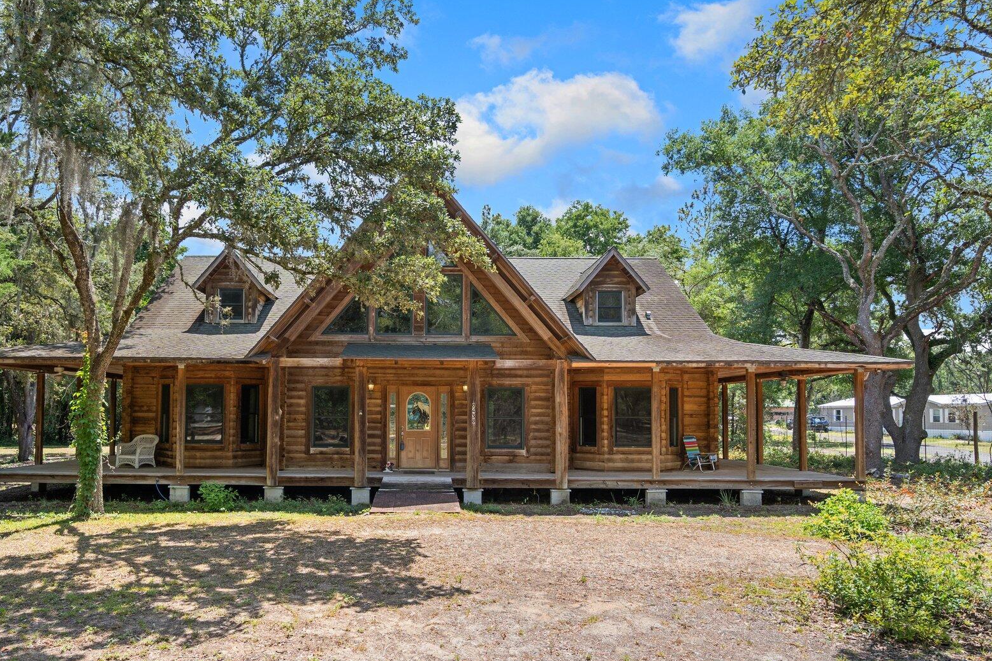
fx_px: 689
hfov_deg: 71.1
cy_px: 389
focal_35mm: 25
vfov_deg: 51.0
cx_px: 418
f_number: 8
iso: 400
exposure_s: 1/250
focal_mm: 19
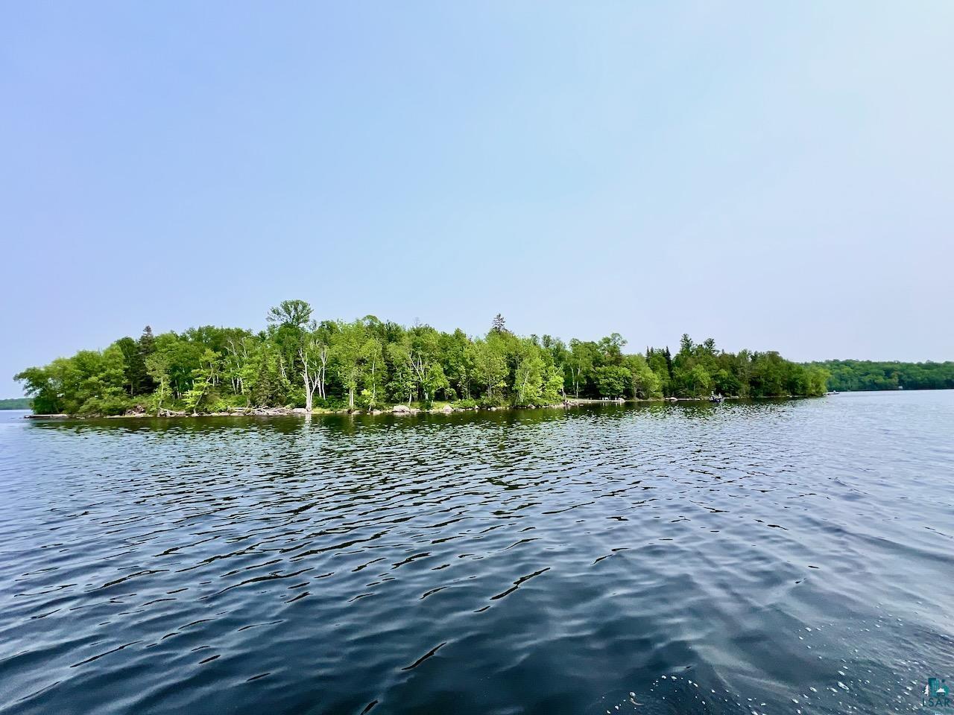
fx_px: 358
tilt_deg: +5.0
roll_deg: +1.7
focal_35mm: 13
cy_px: 358
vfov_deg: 89.9
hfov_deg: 106.2
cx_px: 477
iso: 32
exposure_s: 1/2222
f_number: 1.8
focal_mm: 1.57
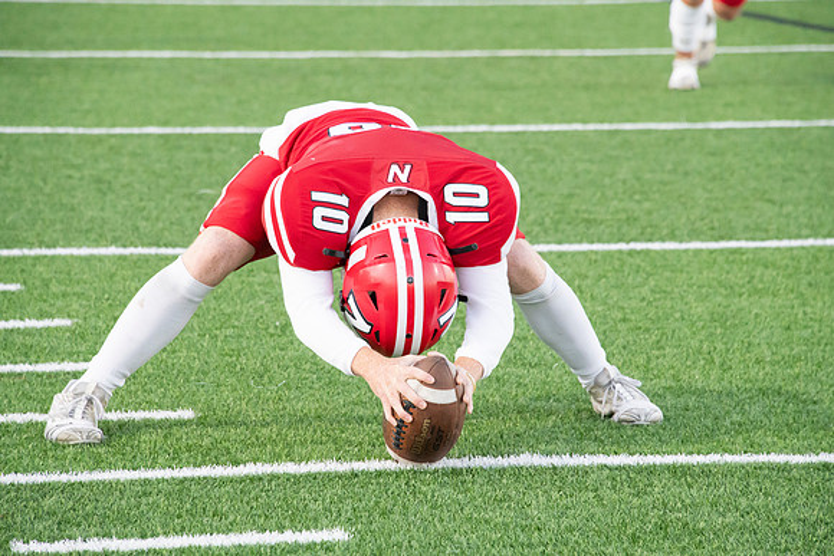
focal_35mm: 300
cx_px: 417
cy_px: 278
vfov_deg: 4.6
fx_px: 6951
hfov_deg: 6.9
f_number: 9
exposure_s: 1/500
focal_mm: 300
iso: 8000
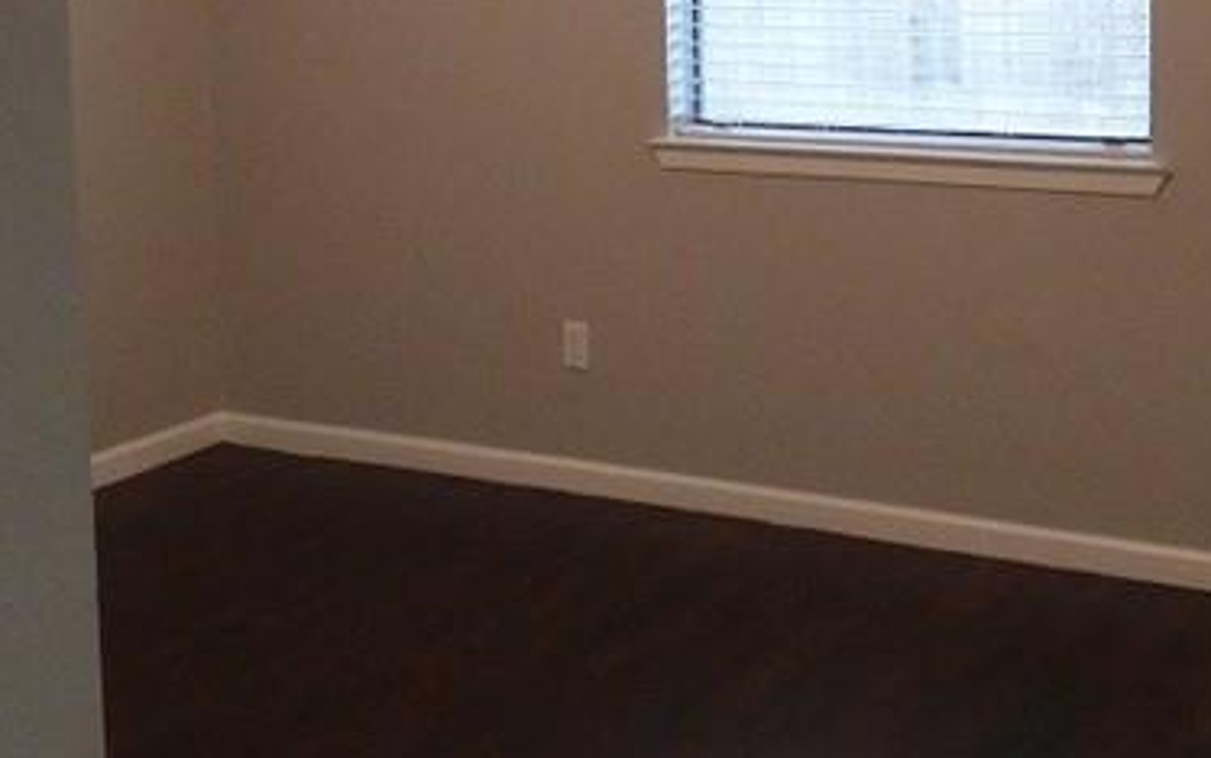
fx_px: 1915
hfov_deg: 35.0
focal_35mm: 58
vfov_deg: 21.7
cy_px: 32
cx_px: 712
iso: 400
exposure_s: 1/30
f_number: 2.8
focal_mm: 3.58
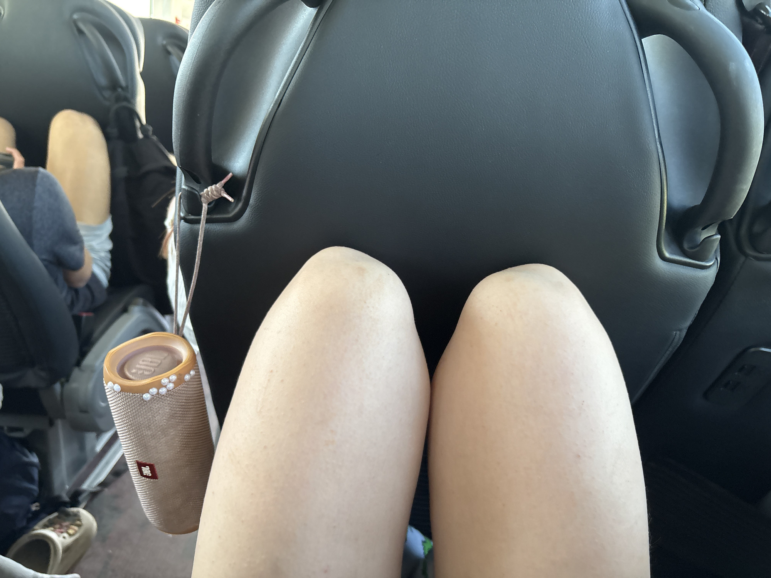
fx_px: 579
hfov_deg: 67.3
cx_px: 386
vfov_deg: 53.1
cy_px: 289
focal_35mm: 26
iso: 320
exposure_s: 1/60
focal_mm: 5.96
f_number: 1.6
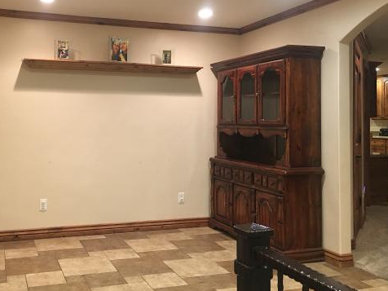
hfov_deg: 47.3
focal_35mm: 39
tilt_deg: +1.4
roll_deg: -0.5
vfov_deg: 36.7
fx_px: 437
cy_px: 116
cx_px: 139
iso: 80
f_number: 2.2
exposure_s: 1/10
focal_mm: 4.15
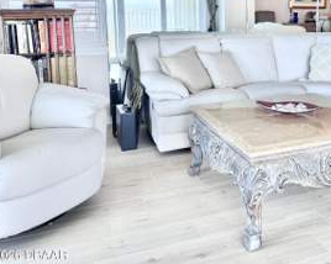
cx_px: 279
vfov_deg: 34.5
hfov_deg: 41.4
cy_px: 53
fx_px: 411
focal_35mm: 42
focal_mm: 6.76
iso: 100
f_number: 1.78
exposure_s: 1/167
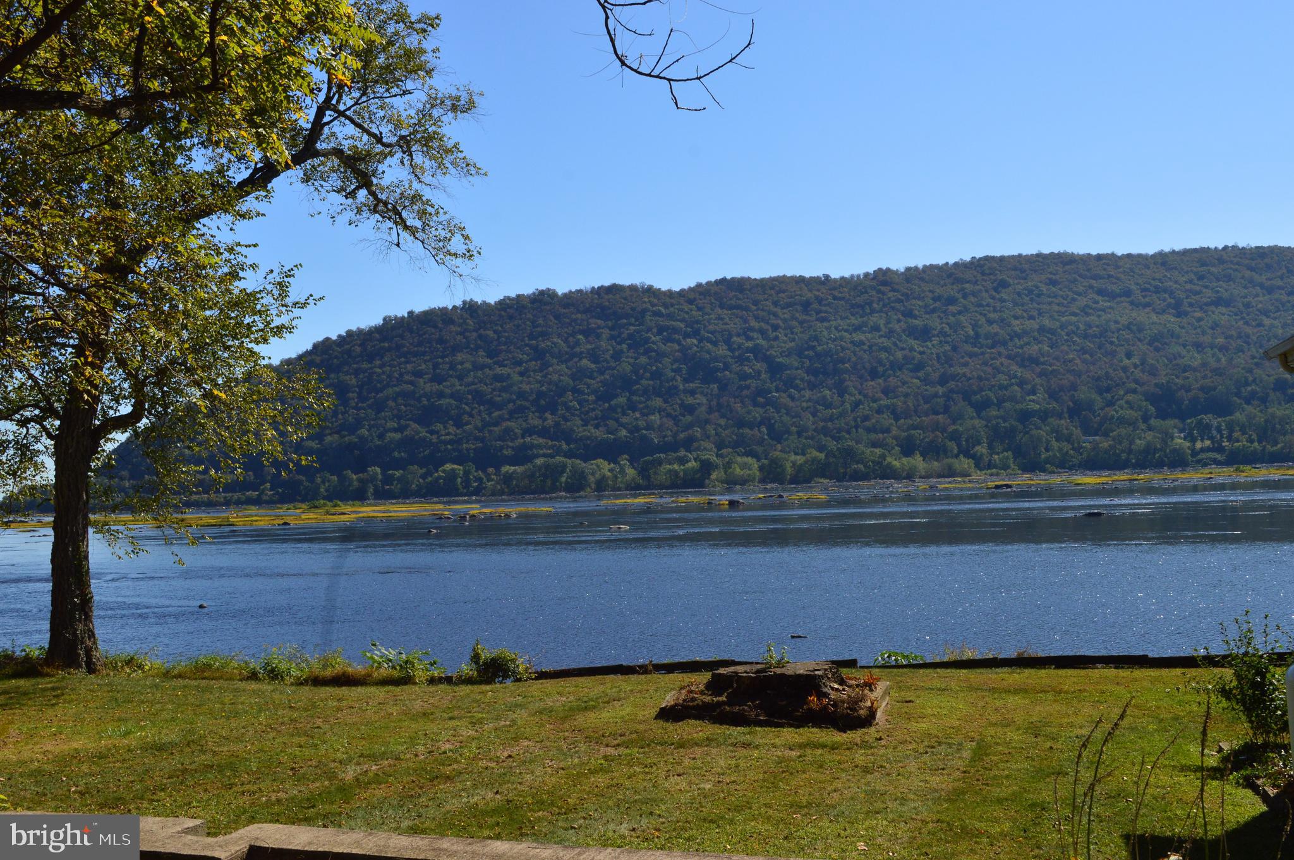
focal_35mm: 36
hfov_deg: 53.2
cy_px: 430
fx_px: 1293
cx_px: 647
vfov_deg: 36.8
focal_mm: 24
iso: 400
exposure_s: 1/500
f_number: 11
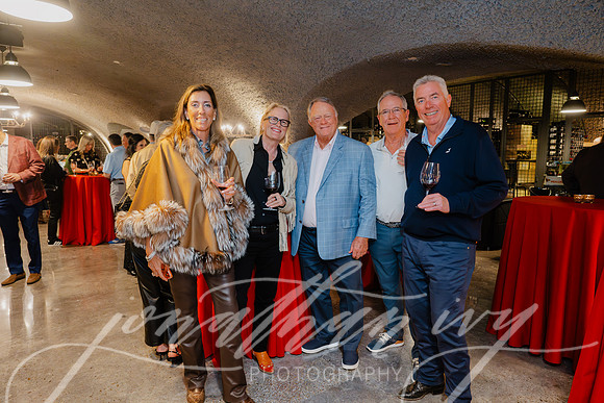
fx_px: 403
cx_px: 302
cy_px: 202
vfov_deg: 53.2
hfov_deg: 73.7
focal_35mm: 24
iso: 4000
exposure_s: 1/60
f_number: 3.5
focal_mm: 24
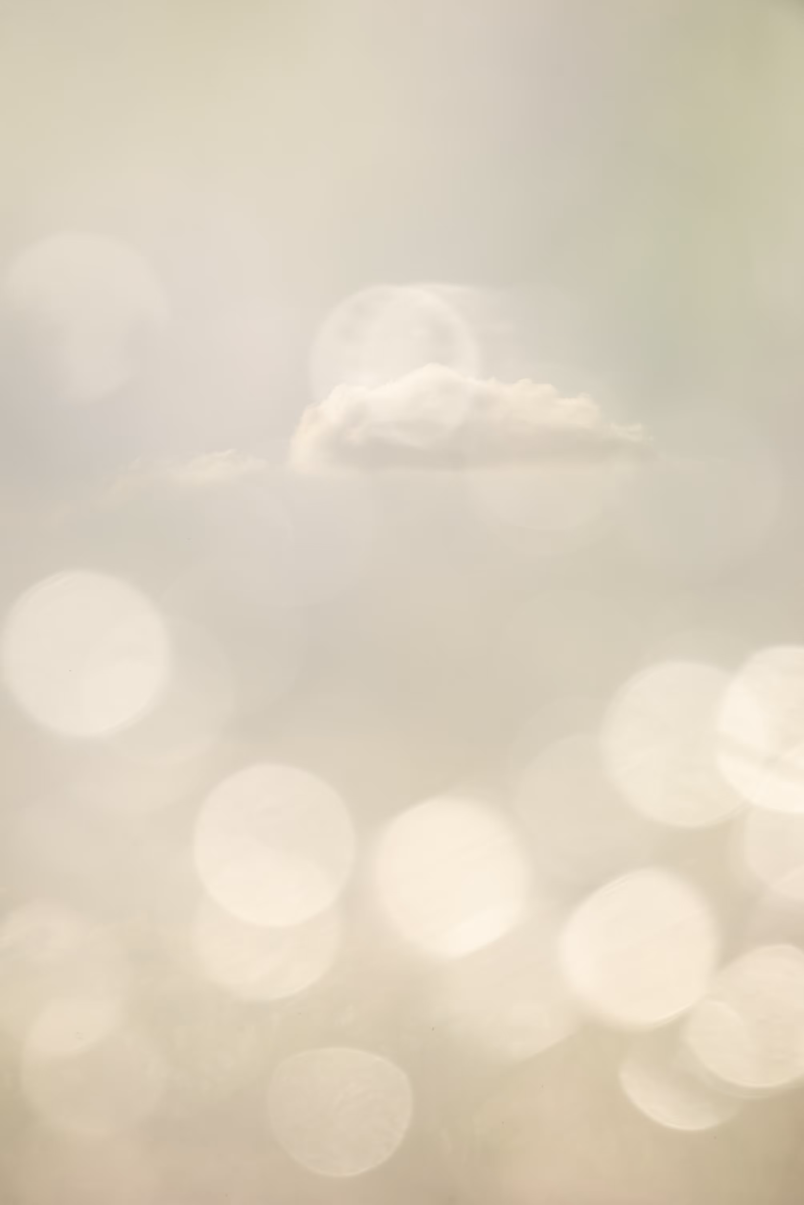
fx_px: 20080
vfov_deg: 3.4
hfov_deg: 2.3
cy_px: 602
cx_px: 402
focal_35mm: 600
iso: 800
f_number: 10
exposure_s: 1/640
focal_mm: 600
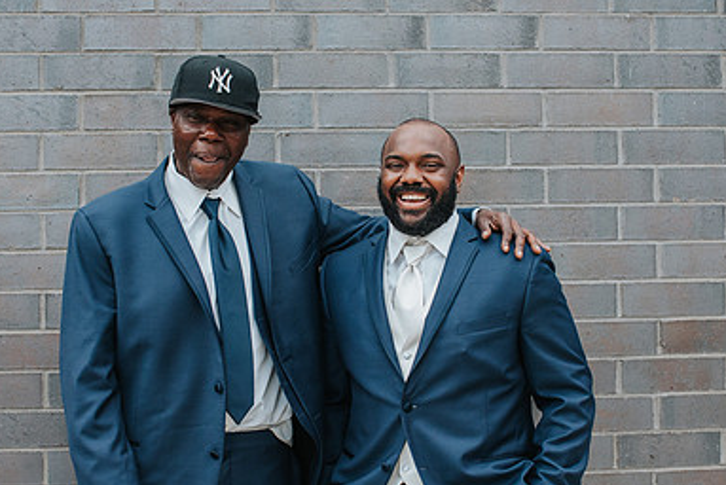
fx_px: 1312
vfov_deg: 21.0
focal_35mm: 65
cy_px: 267
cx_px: 328
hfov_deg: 30.9
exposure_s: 1/2000
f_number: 3.2
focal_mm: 35
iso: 1000
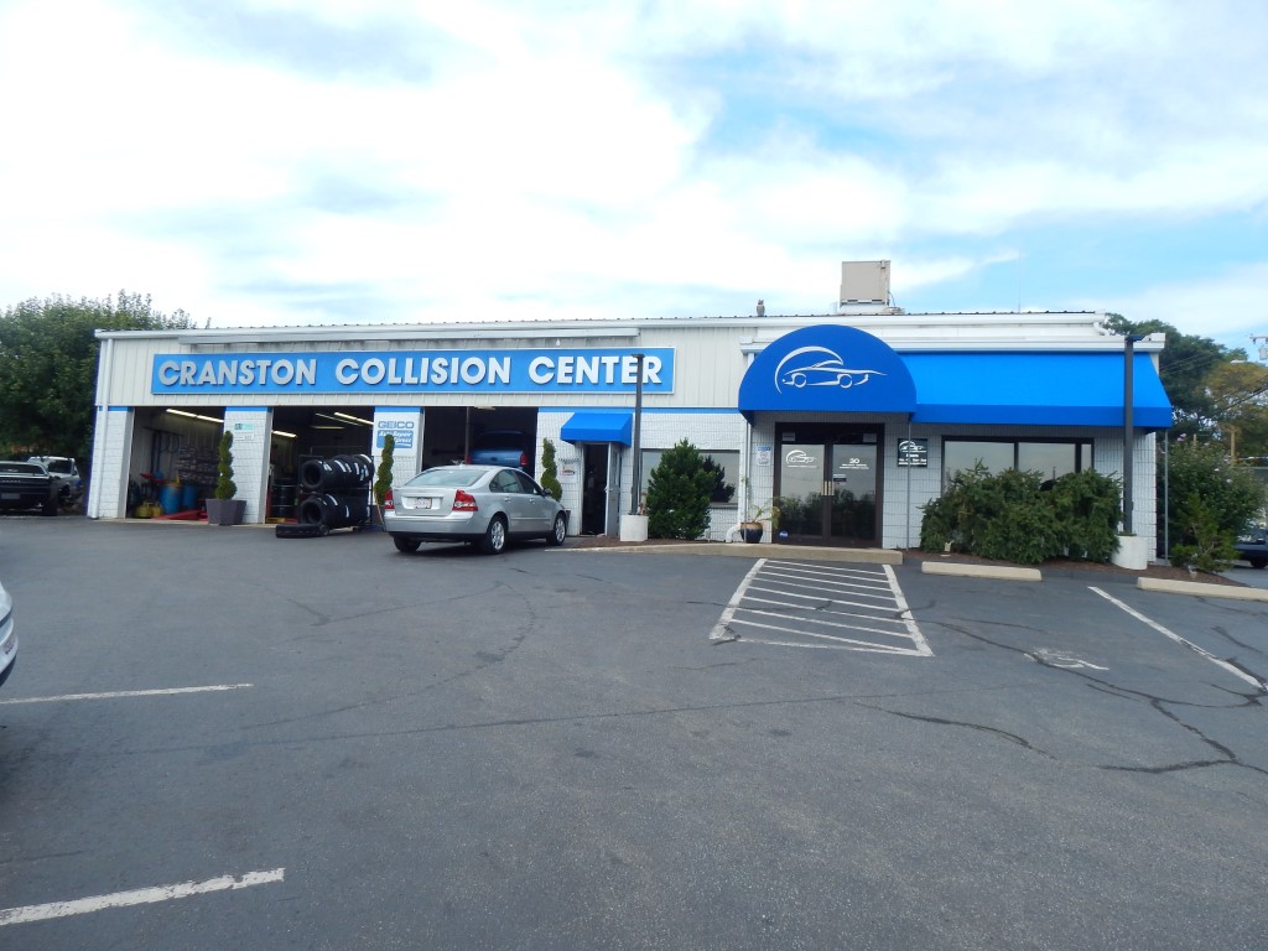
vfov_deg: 61.1
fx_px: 806
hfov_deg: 76.4
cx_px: 634
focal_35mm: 22
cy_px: 476
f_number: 3
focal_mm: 4
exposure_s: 1/1250
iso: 125
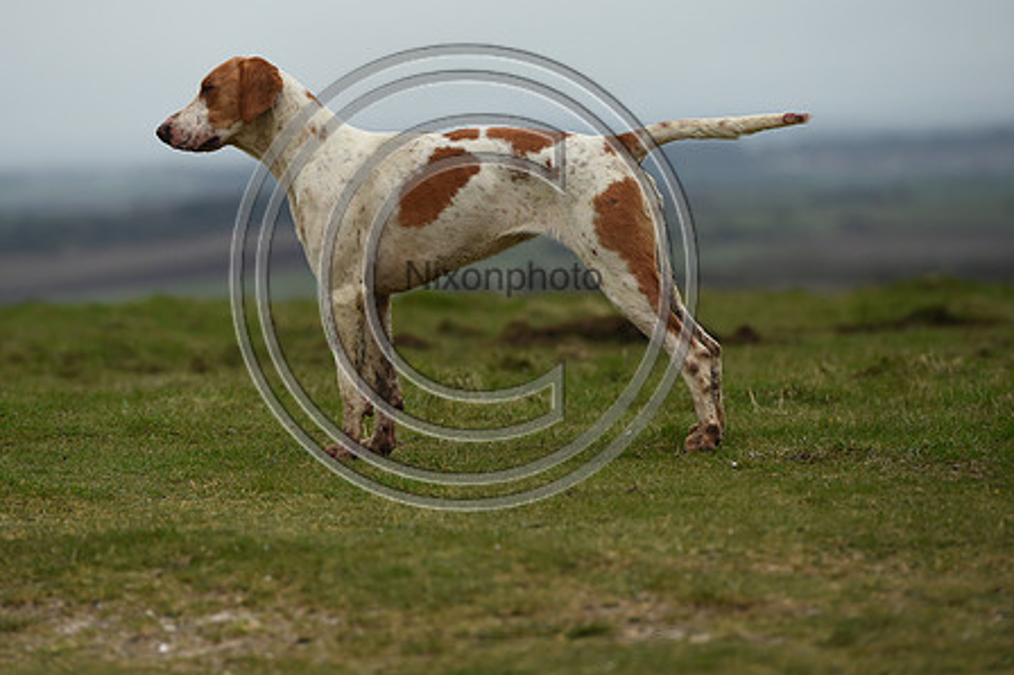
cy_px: 247
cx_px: 439
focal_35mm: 259
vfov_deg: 5.3
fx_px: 7290
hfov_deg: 8.0
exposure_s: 1/1250
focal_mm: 200
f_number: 4.5
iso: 1000
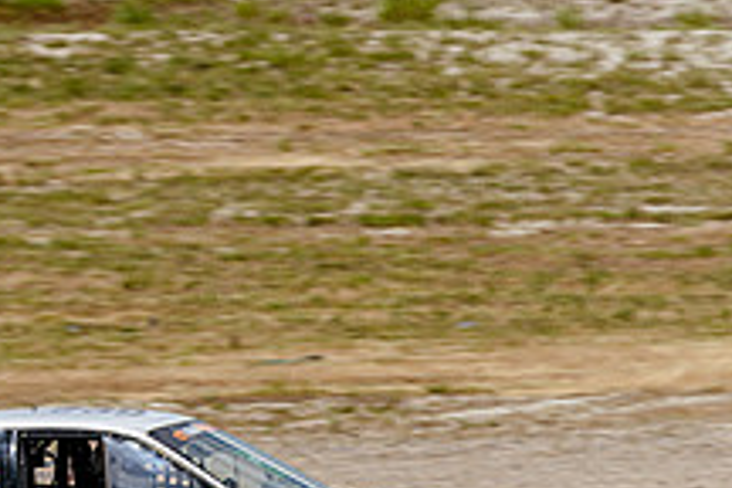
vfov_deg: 1.9
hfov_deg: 2.9
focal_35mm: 707
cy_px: 375
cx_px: 67
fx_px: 14375
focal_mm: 250
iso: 64
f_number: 5.6
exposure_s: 1/640
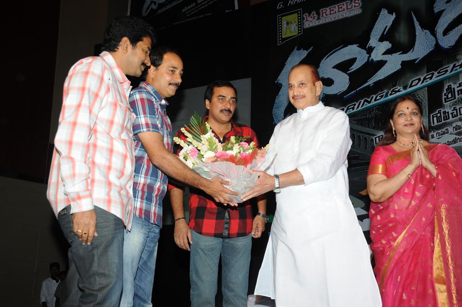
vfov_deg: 33.4
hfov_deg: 48.5
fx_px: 513
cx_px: 231
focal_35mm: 40
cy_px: 154
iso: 400
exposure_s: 1/125
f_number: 8
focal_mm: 40
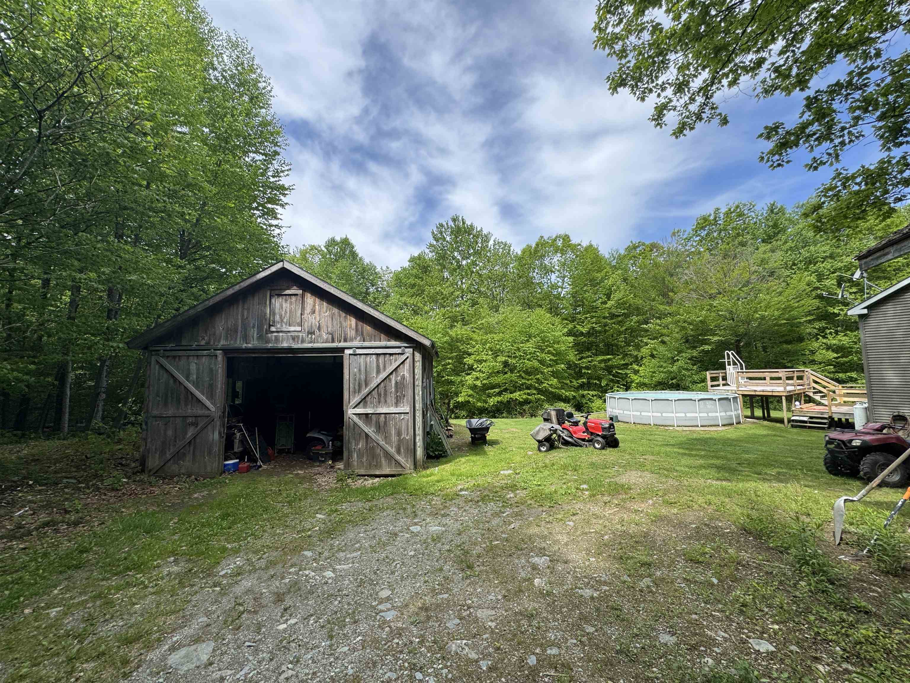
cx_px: 455
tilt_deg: +1.4
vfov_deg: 85.7
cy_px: 342
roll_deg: -0.1
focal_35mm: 14
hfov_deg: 102.1
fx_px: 368
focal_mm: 2.22
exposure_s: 1/771
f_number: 2.2
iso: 50
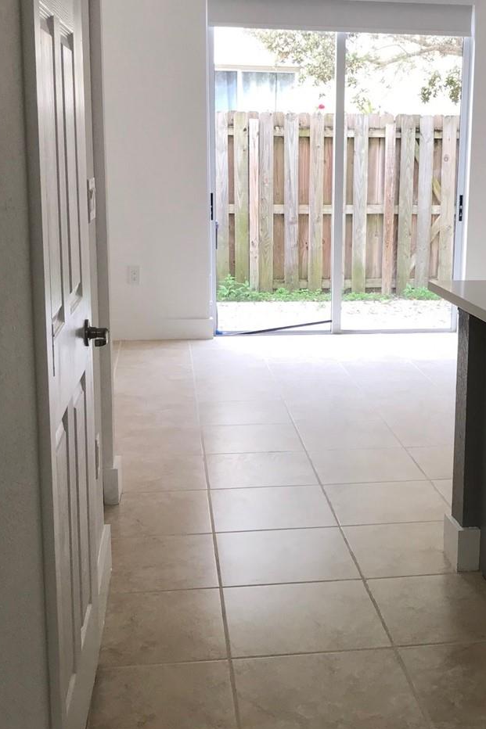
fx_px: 1013
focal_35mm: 50
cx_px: 344
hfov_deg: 26.7
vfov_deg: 39.6
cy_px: 344
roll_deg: -0.9
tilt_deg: -10.9
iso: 32
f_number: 1.8
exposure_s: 1/60
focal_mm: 3.99
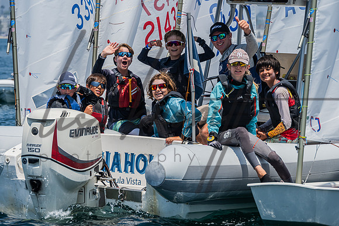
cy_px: 100
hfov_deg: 7.2
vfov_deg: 4.8
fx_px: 2688
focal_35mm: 285
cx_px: 165
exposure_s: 1/1250
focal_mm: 240
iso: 320
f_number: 8
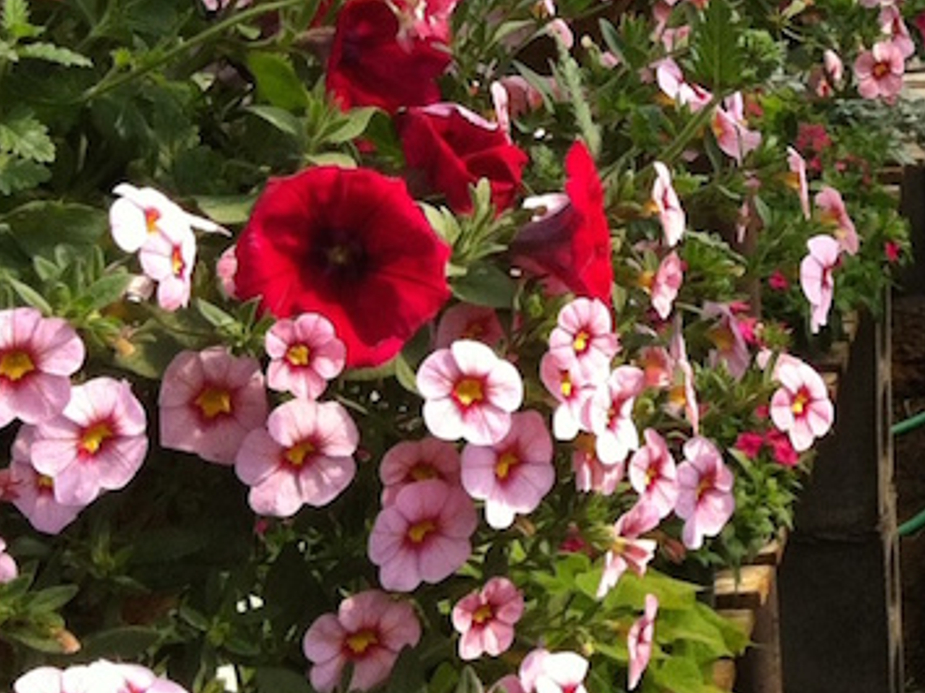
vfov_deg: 11.4
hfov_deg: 14.9
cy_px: -240
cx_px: 1217
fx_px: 3366
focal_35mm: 126
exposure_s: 1/736
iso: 80
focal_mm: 3.85
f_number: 2.8
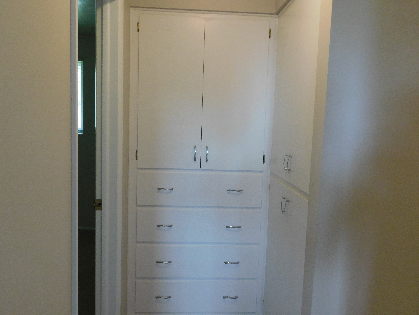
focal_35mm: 30
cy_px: 158
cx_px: 210
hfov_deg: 60.0
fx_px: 363
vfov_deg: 46.8
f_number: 3.2
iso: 400
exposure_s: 1/25
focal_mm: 5.3
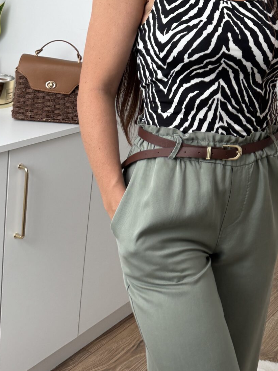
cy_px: 104
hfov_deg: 25.6
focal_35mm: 56
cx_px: 223
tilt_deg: -34.5
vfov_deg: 33.8
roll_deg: -6.0
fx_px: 600
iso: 125
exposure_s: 1/121
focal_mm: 6.76
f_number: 1.78
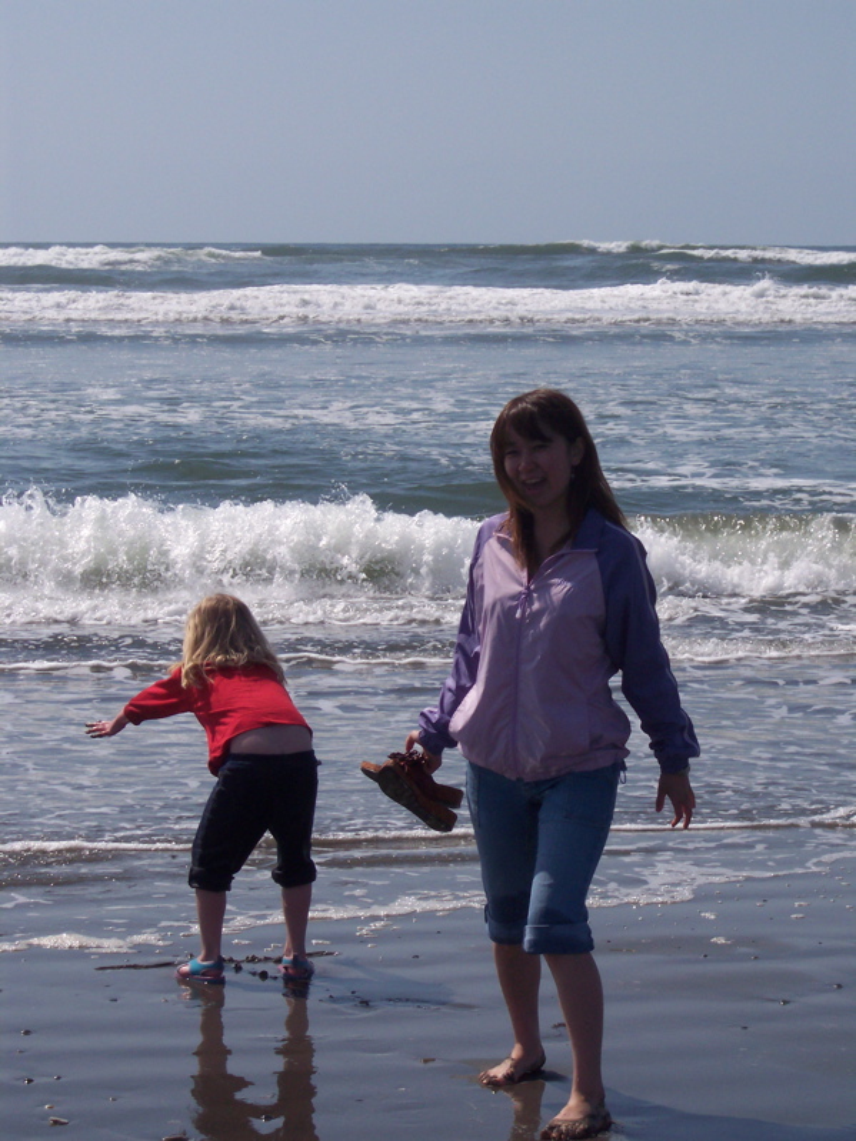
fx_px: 3760
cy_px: 570
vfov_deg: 17.3
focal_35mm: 114
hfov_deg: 13.0
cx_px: 428
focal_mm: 24
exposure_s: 1/700
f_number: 8
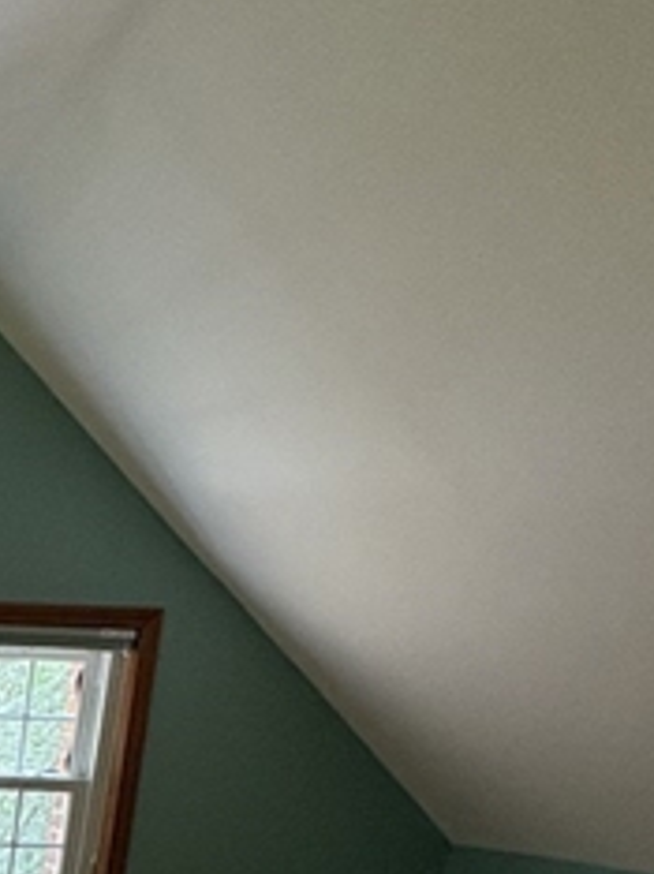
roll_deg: -1.5
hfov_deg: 23.3
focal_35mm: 46
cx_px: -396
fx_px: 1161
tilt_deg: -15.3
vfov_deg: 33.2
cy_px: 1064
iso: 250
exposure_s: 1/81
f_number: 2.2
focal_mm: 2.22
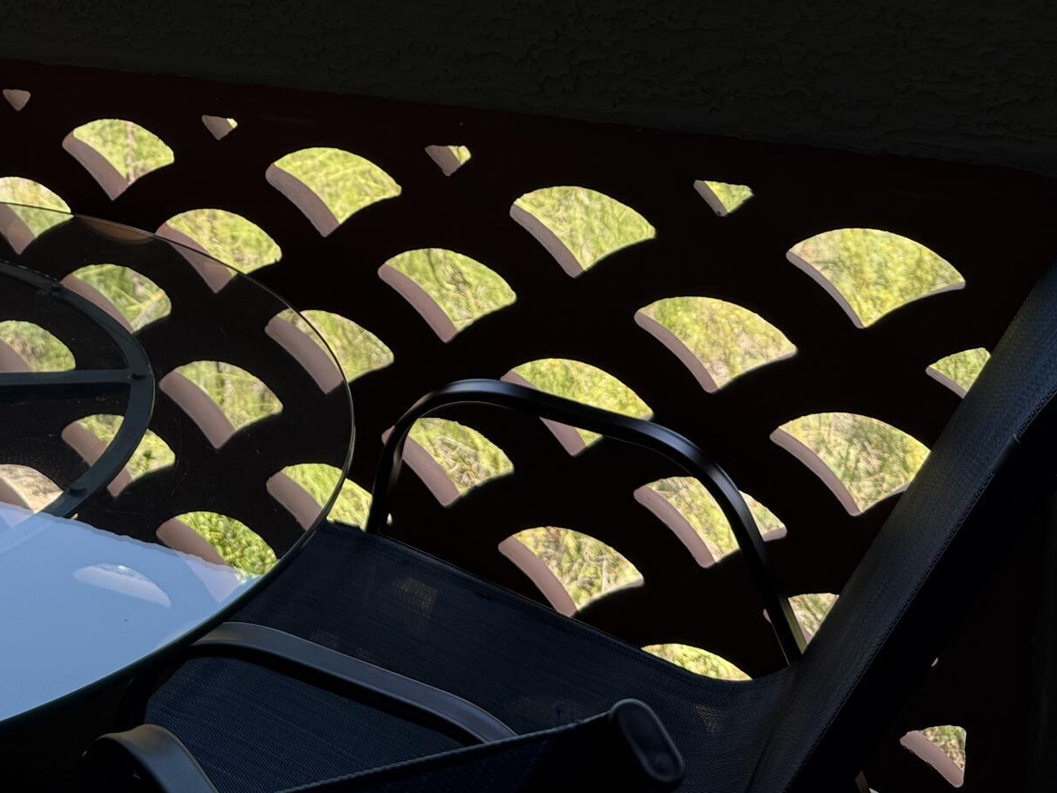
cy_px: -95
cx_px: 75
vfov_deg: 23.2
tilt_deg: -7.2
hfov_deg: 31.0
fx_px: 1802
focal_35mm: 59
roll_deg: +1.3
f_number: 1.78
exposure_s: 1/459
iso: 100
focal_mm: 6.76
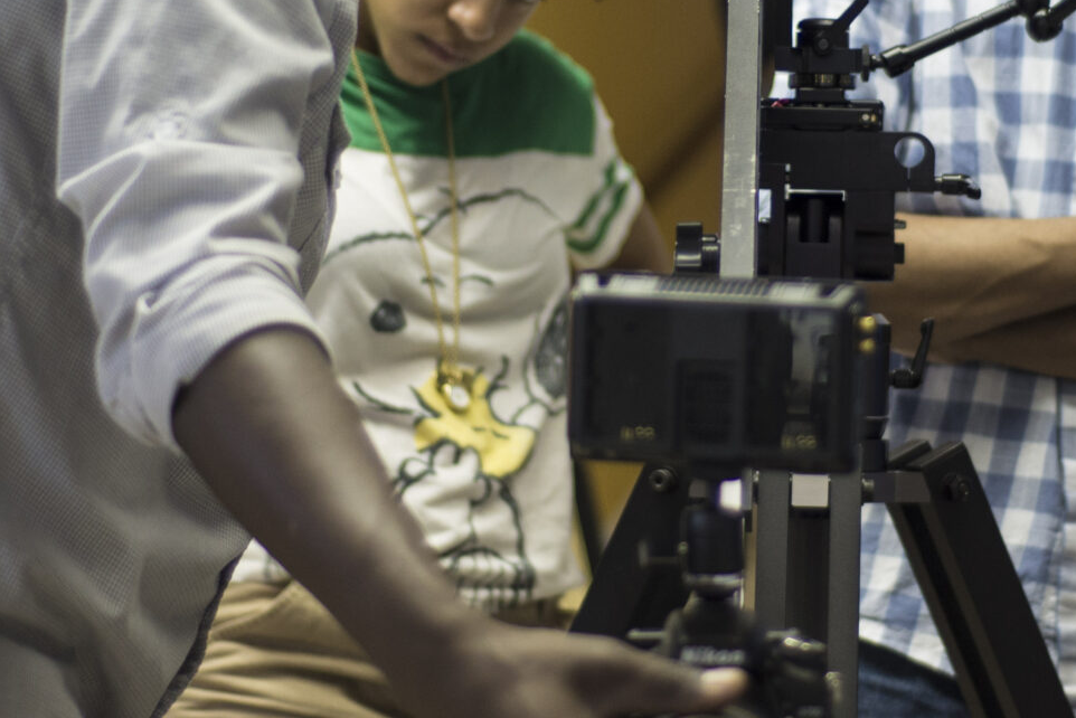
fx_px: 3976
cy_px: 162
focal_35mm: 133
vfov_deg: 10.3
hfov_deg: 15.4
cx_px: 715
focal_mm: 50
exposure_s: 1/160
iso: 640
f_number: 1.8
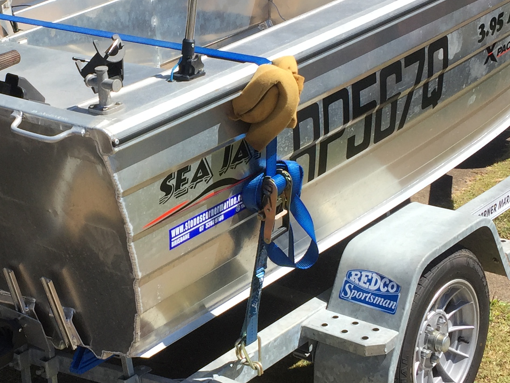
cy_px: 135
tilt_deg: -14.5
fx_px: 1105
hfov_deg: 25.6
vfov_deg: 19.6
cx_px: 118
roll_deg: -5.2
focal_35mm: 75
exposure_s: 1/1412
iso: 32
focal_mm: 4.15
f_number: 2.2
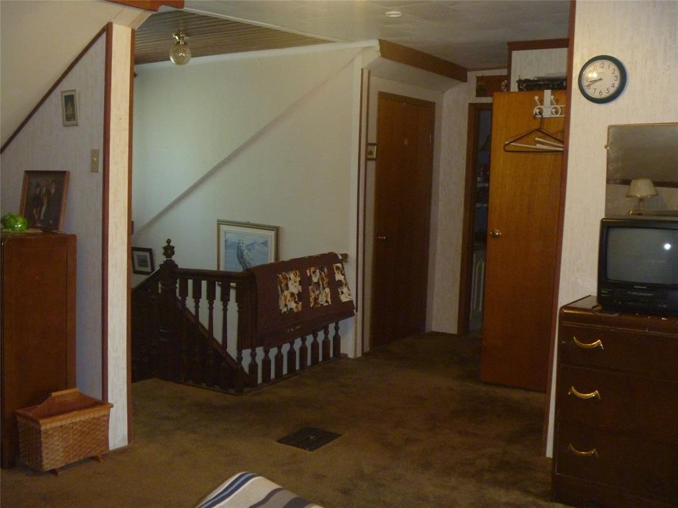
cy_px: 254
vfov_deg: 40.7
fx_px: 686
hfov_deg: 52.6
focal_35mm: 35
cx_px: 339
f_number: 3.5
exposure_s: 1/30
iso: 400
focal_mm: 6.3
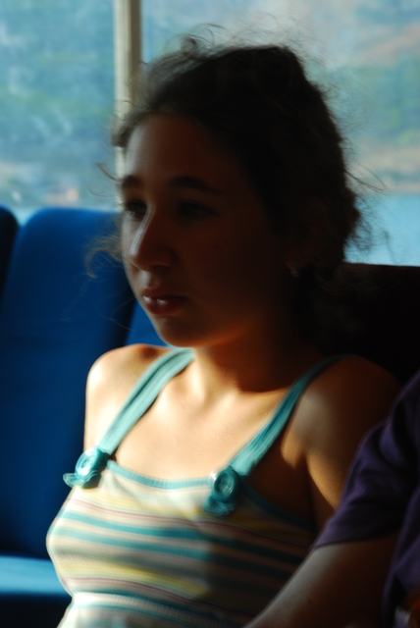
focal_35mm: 135
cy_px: 314
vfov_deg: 15.2
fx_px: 2357
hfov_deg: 10.2
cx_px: 210
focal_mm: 90
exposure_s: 1/4
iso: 100
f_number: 11
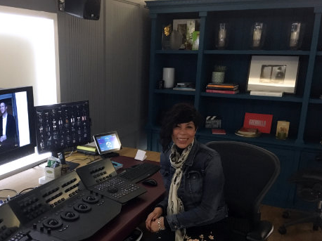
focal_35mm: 38
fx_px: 353
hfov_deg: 48.6
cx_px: 125
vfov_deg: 37.5
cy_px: 151
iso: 320
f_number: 2.2
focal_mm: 4.2
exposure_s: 1/17
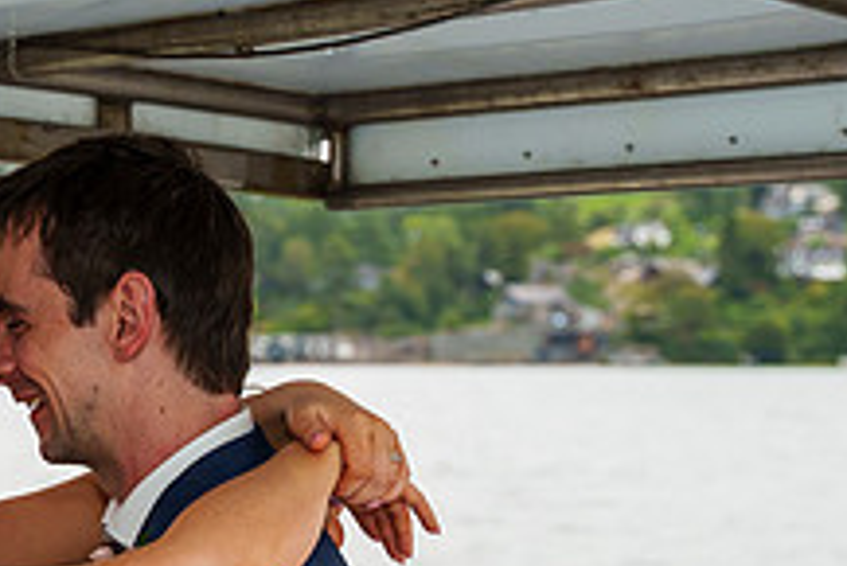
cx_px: 155
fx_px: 2896
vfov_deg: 10.9
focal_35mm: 123
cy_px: 719
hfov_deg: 16.5
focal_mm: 41
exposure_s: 1/200
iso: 400
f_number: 3.5
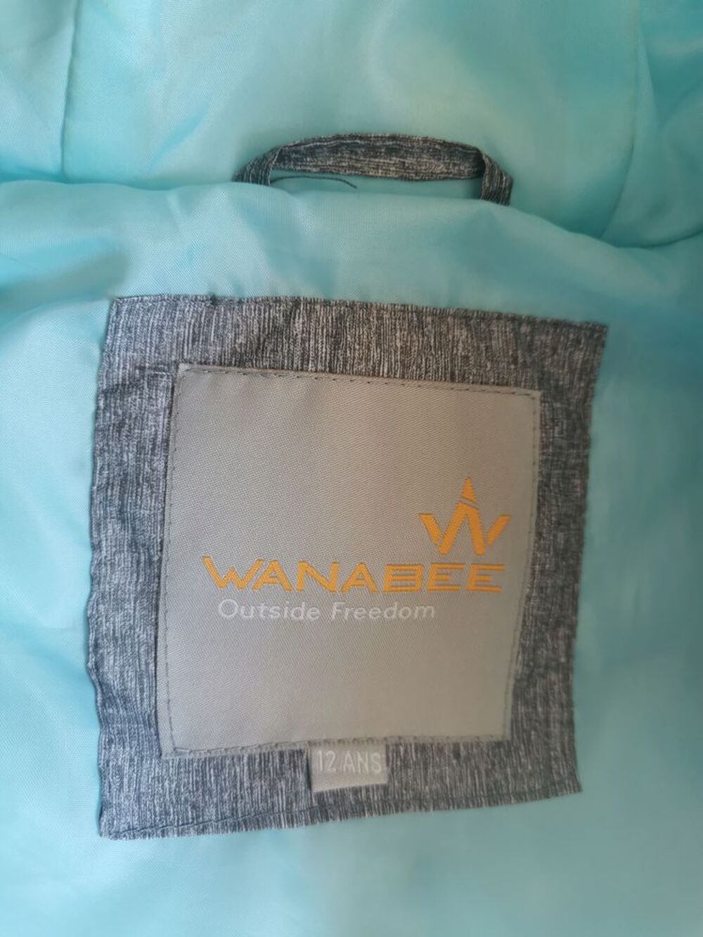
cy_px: 468
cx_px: 352
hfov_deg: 51.4
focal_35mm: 27
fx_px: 731
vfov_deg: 65.3
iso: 80
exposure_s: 1/100
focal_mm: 5.58
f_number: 1.8
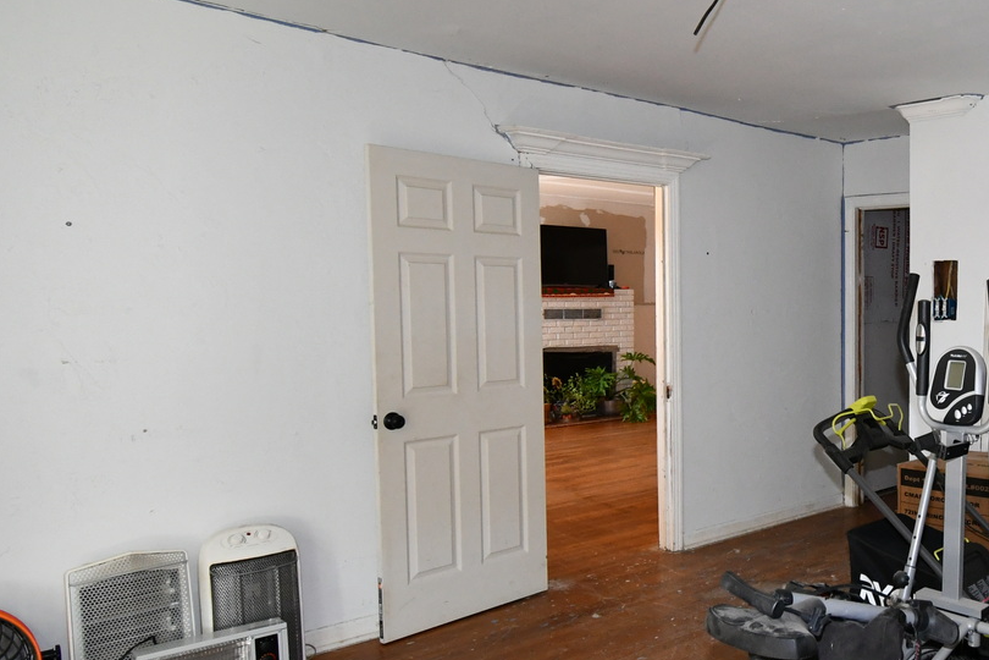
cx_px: 825
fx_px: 824
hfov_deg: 56.3
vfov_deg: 43.6
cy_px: 340
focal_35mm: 30
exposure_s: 1/40
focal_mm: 10
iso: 1600
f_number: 4.5
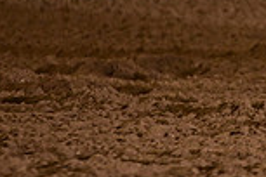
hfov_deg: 2.7
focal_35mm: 756
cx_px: 405
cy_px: -148
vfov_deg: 1.8
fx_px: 5586
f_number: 3.2
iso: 1000
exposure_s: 1/200
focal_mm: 200
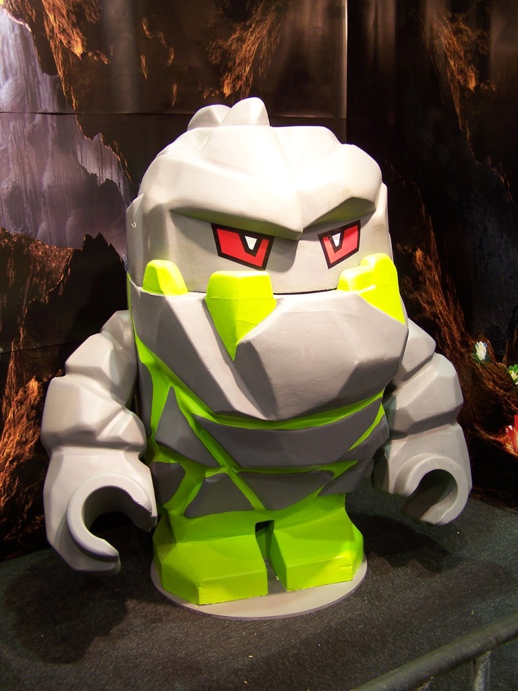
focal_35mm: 38
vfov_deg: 49.0
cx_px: 259
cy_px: 346
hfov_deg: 37.7
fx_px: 758
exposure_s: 1/3
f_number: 2.8
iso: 80
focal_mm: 6.3
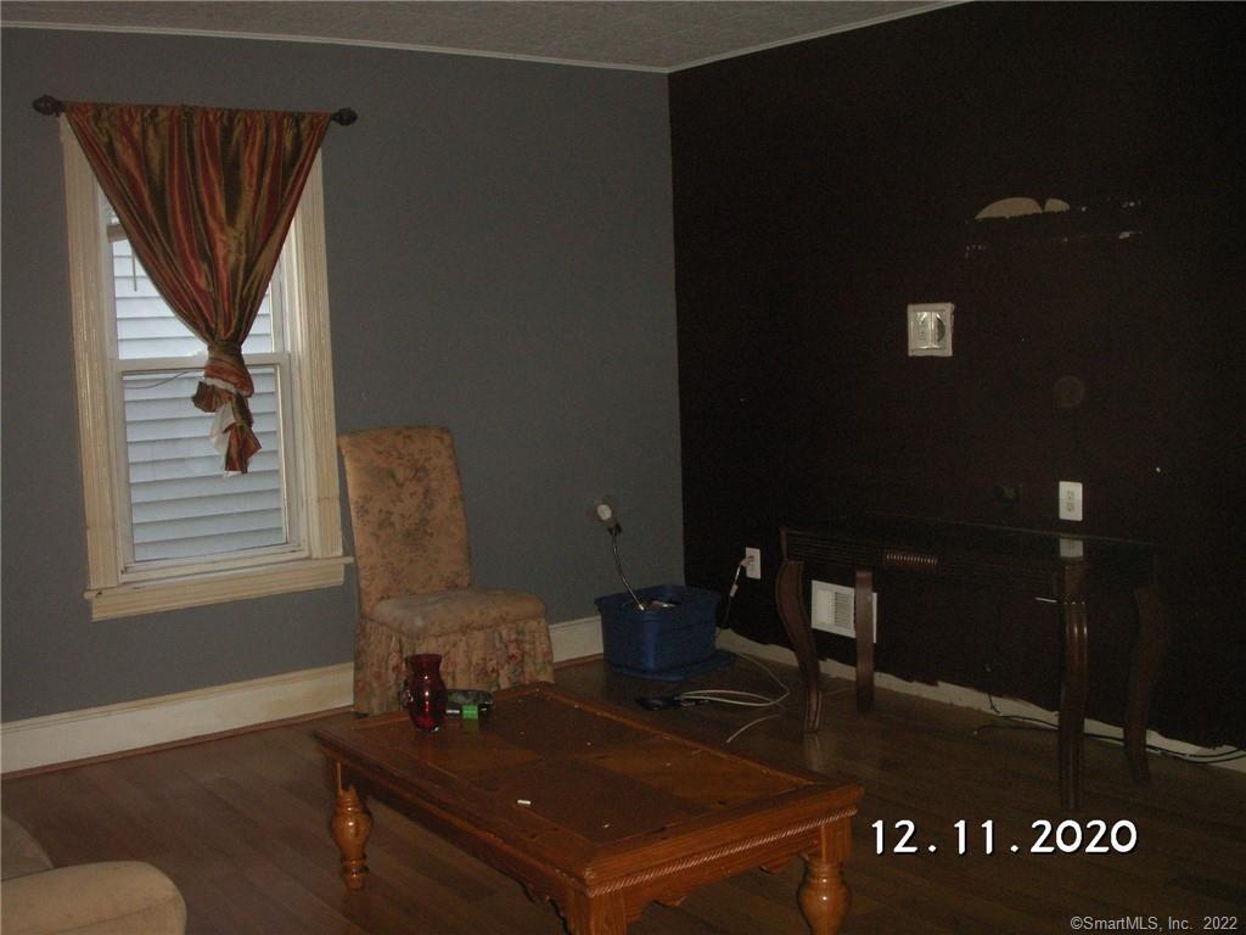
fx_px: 1332
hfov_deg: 50.1
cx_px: 623
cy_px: 468
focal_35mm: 37
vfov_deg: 38.7
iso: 160
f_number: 3.5
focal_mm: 7.7
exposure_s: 1/40
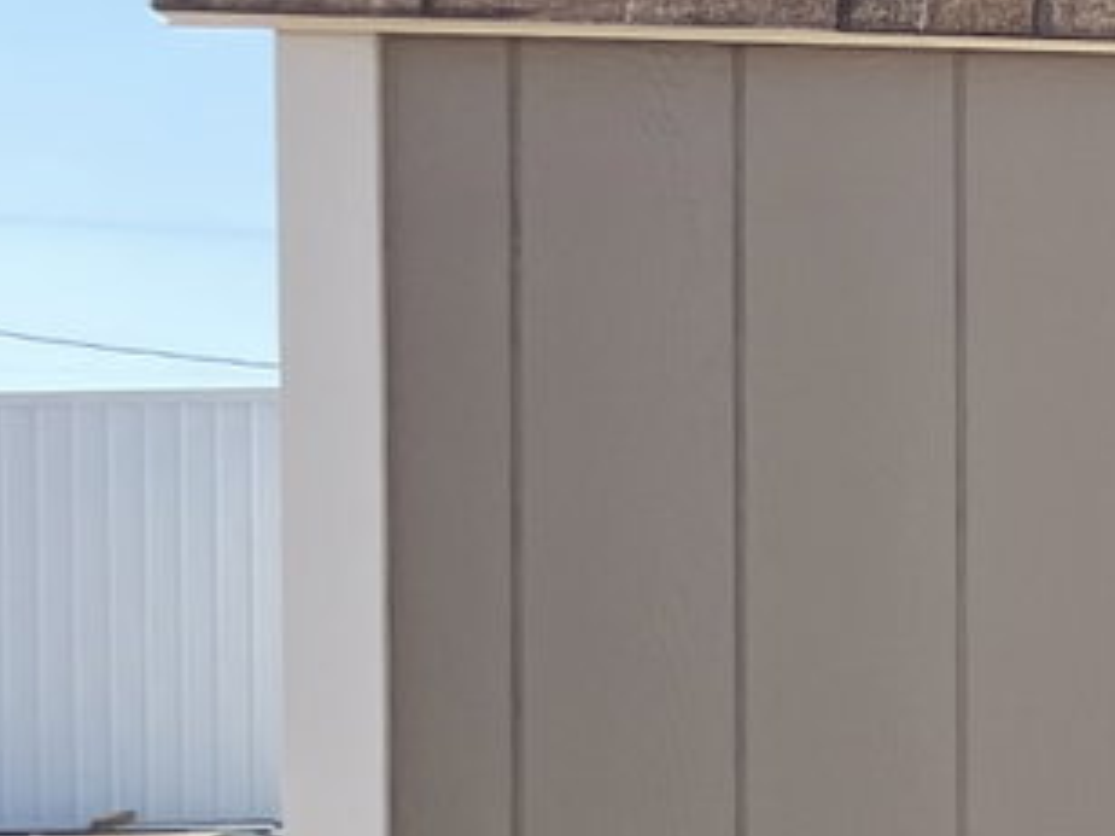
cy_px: 749
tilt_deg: +4.6
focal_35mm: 135
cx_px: 2751
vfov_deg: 10.9
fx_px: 4348
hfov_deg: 11.7
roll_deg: +1.7
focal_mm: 4.2
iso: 32
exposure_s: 1/1715
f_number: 1.6
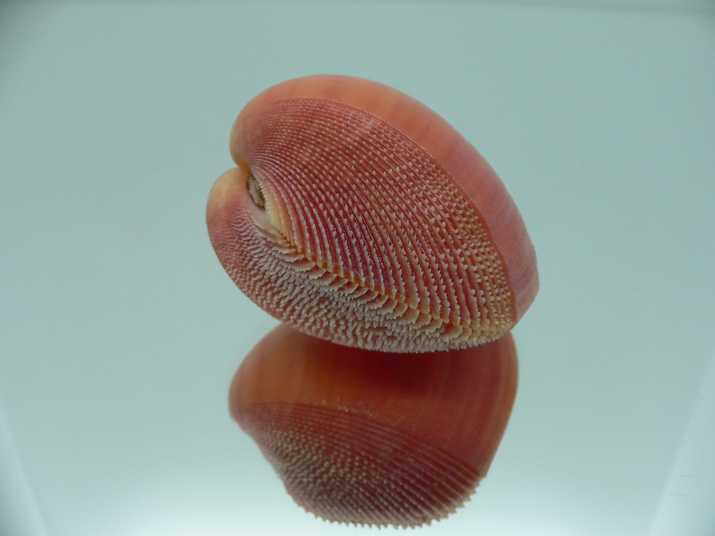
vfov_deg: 39.7
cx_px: 366
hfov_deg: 51.3
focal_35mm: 36
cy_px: 268
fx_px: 744
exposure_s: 1/60
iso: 100
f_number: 2.8
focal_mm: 4.6
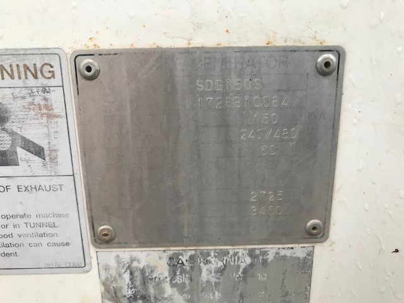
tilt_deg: -15.7
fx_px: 327
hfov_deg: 63.4
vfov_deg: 49.7
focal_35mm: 28
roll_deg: +0.8
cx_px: 202
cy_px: 152
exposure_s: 1/40
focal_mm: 3.99
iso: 25
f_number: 1.8
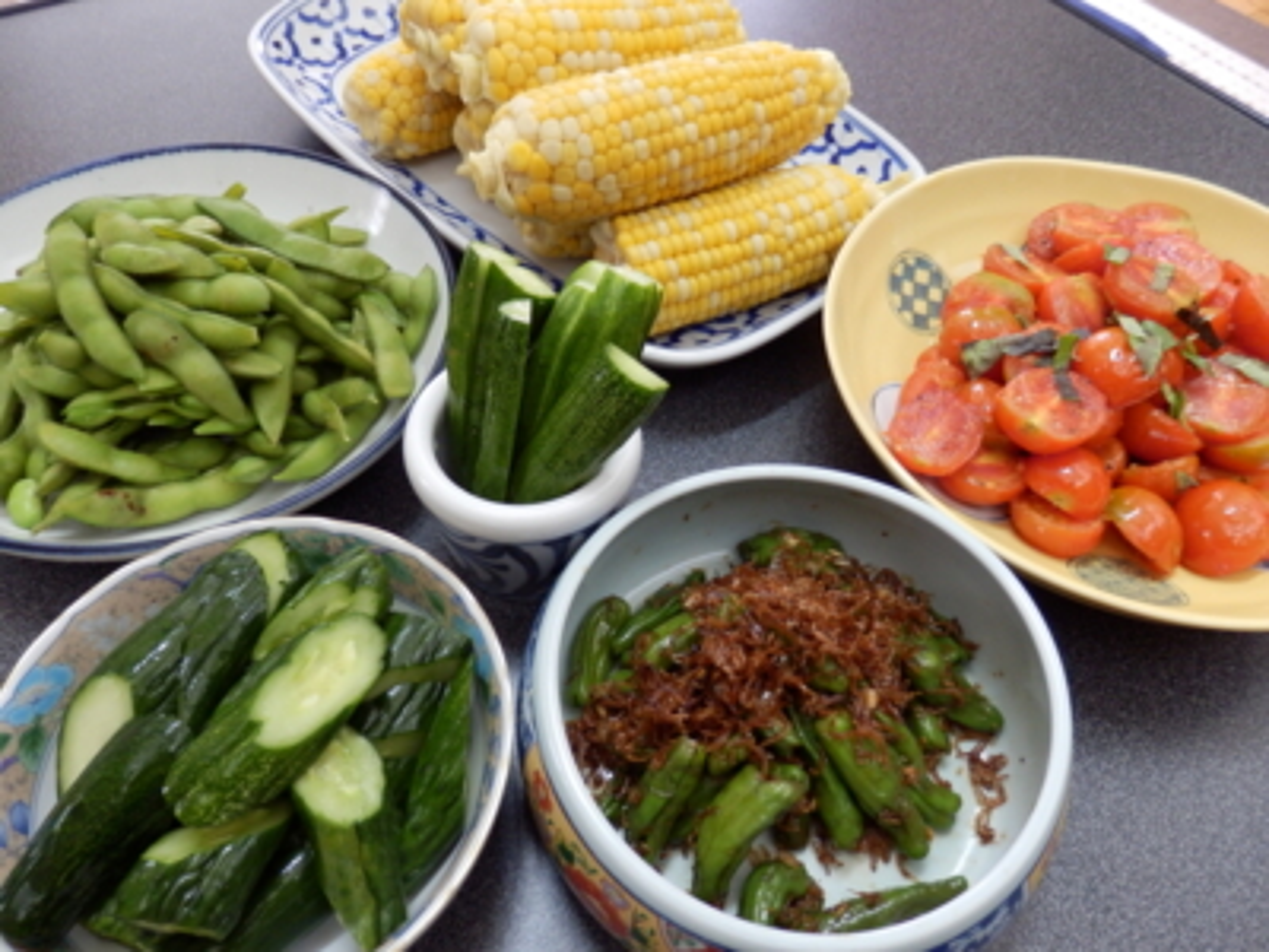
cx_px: 634
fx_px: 916
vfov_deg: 54.9
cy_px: 476
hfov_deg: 69.4
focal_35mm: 25
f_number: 3
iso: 250
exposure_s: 1/30
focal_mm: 4.5
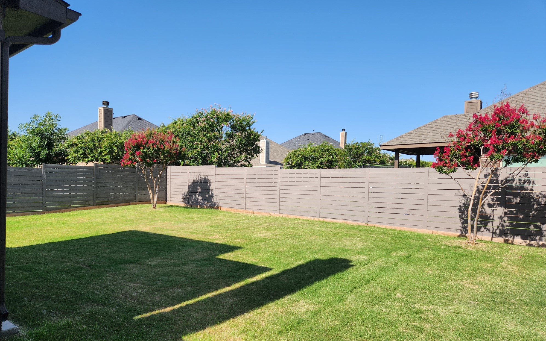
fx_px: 372
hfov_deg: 72.5
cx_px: 267
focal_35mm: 25
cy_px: 197
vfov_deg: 49.1
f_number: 1.8
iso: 20
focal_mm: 5.4
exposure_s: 1/1290
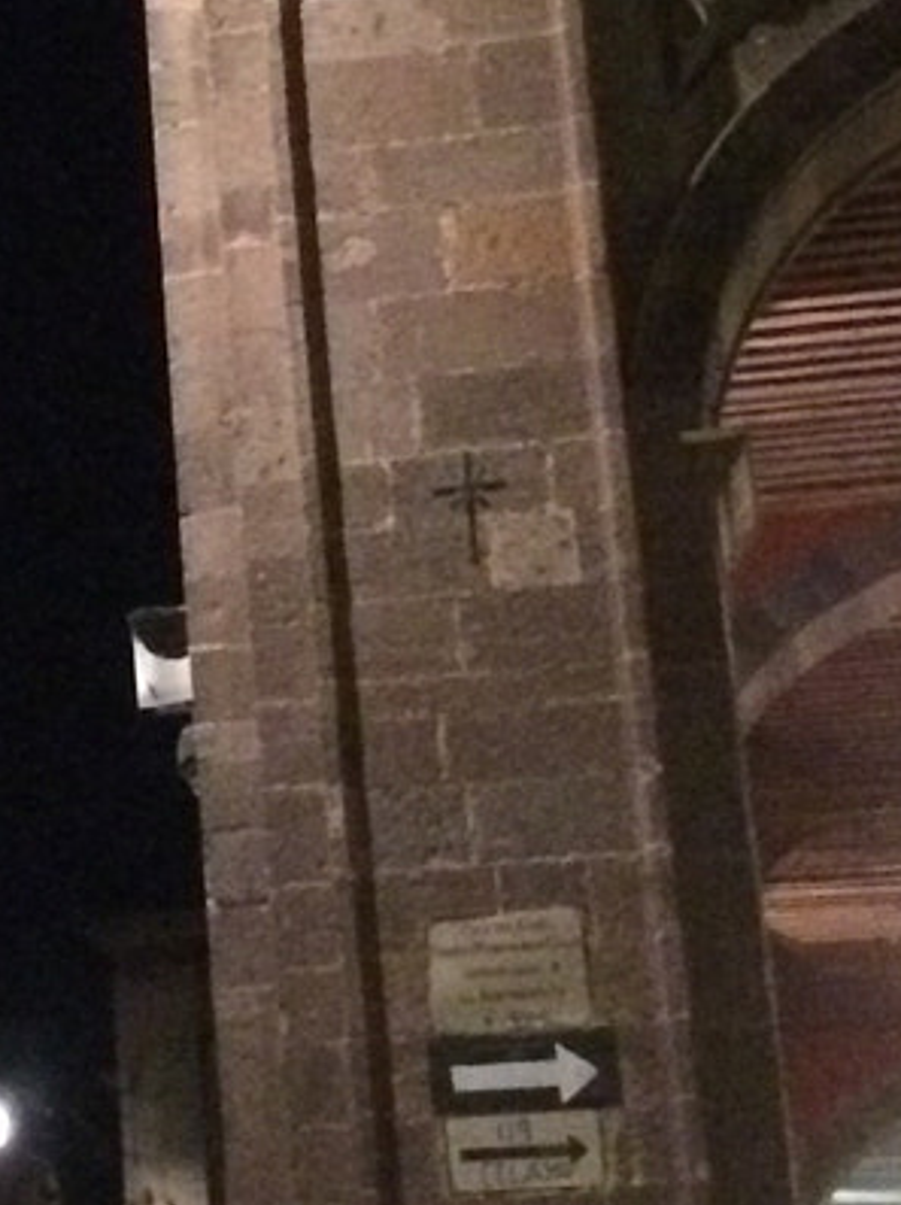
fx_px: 4067
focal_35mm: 117
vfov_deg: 16.7
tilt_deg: +18.5
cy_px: 282
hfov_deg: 12.1
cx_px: -425
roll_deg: +0.5
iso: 800
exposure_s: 1/15
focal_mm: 4.15
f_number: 2.2
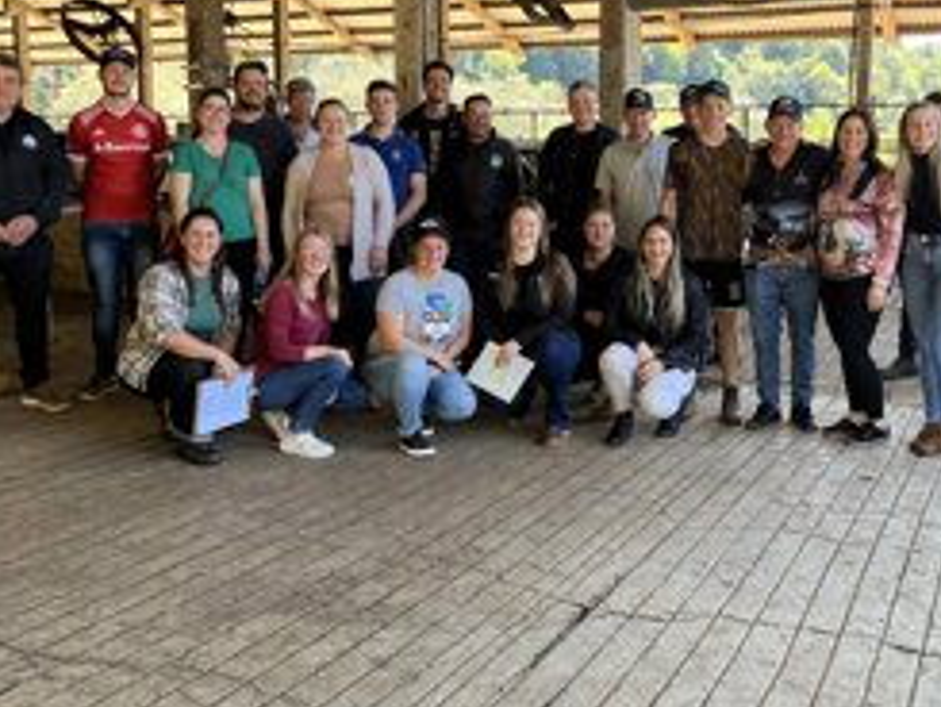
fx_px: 1006
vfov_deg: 38.4
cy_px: 261
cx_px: 570
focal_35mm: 37
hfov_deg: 49.8
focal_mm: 5.1
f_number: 1.6
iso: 32
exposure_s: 1/122
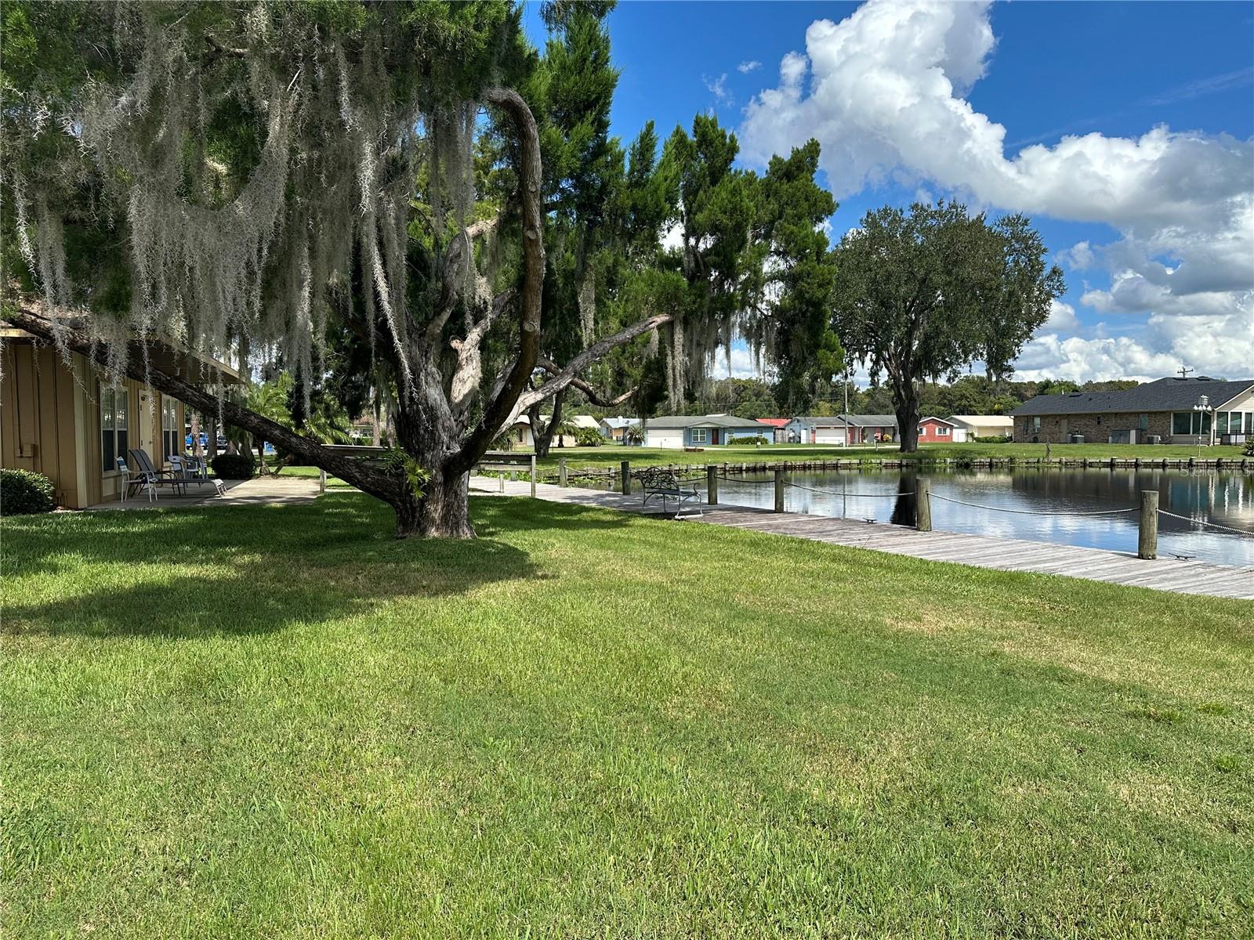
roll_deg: -1.1
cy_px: 470
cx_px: 627
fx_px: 869
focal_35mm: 24
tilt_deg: -0.9
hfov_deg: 71.6
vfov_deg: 56.8
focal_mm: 6.86
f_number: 1.78
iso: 80
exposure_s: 1/3356
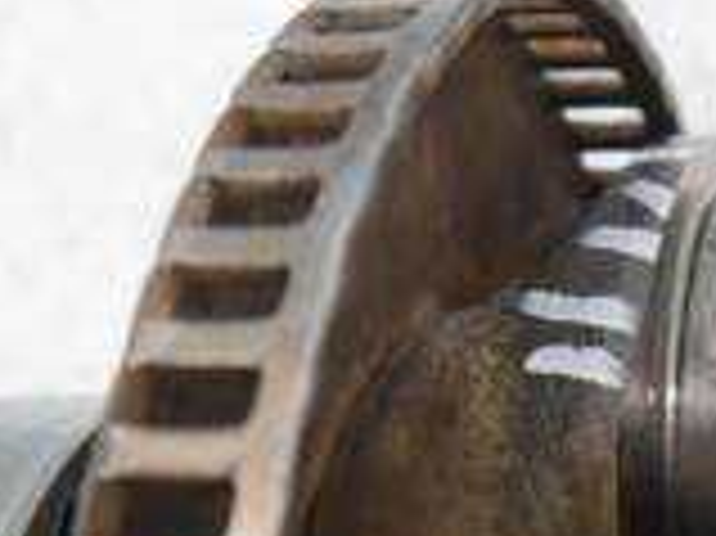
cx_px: 824
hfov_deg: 14.4
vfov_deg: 11.1
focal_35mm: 133
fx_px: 2749
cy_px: 401
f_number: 4.4
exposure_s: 1/60
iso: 1000
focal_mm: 22
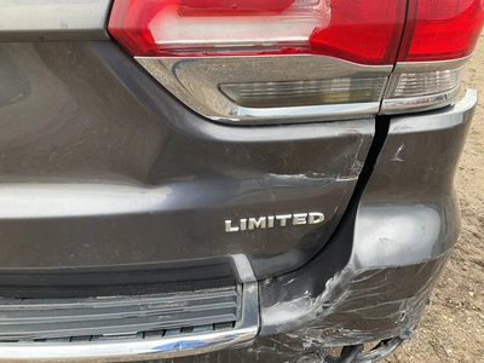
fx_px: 405
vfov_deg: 48.2
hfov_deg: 61.7
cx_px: 242
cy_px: 182
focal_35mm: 29
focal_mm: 3
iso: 25
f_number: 1.8
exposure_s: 1/122
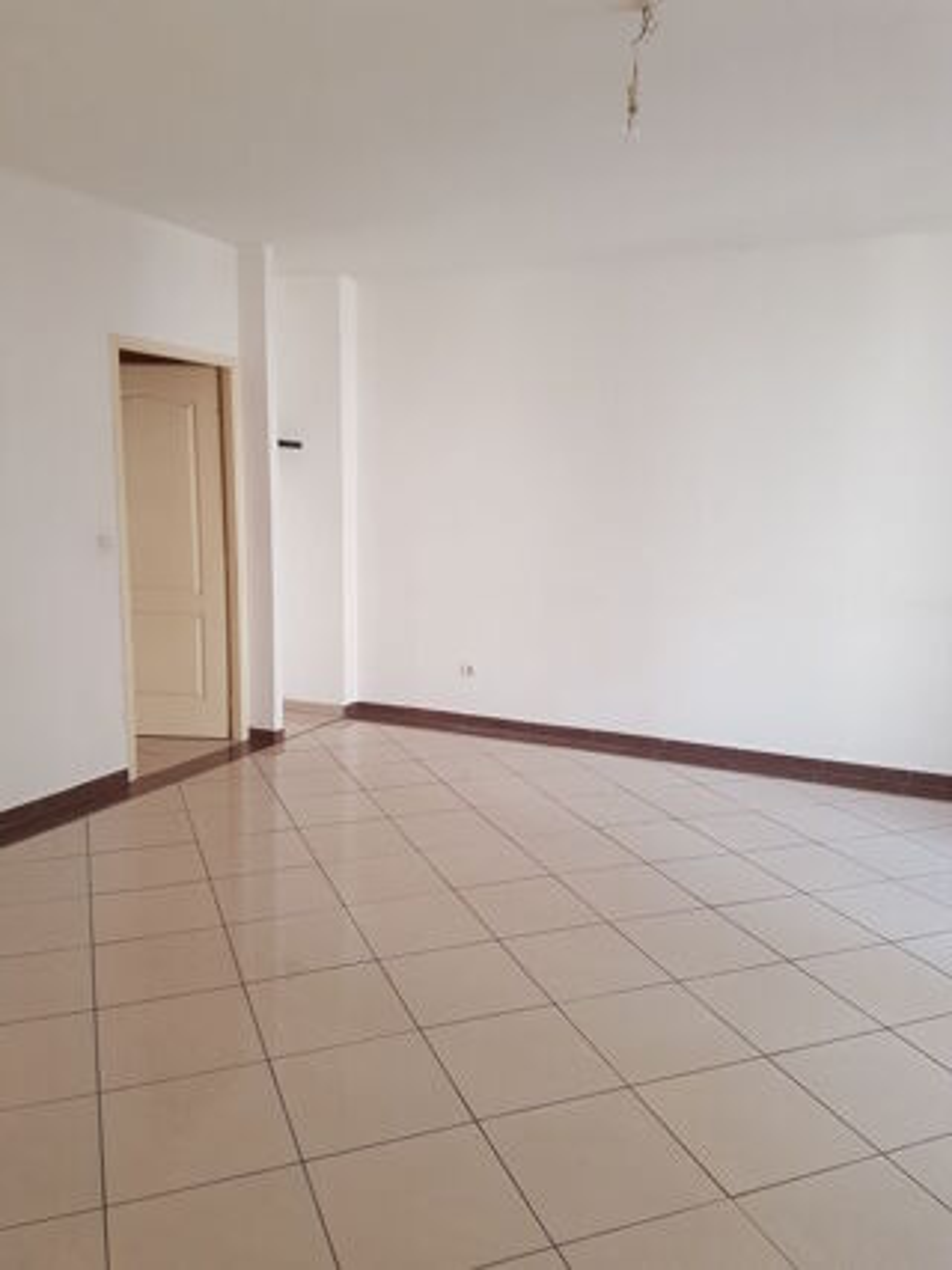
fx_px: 954
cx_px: 476
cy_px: 635
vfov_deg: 67.3
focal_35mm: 26
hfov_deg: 53.0
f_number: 1.7
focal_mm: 4.2
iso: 80
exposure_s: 1/50
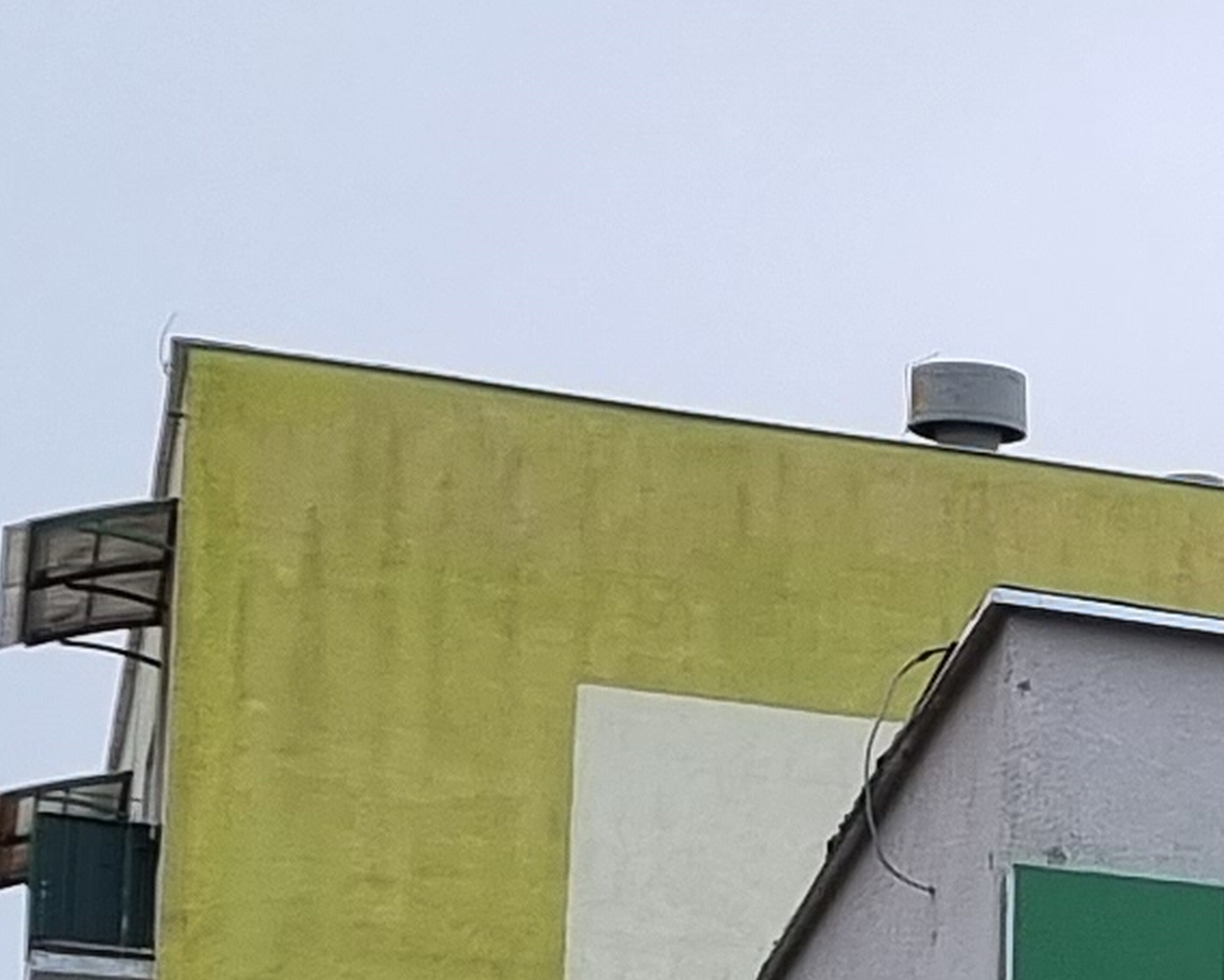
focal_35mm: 180
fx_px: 6524
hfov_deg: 9.9
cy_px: 1794
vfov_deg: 8.3
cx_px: 2493
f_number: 1.8
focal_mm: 5.4
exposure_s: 1/636
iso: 50
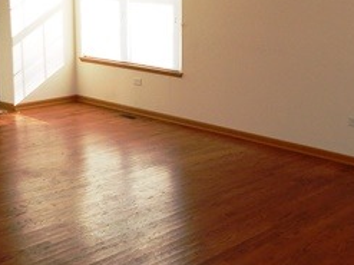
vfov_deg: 25.6
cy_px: 105
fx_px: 583
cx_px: 232
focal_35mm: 57
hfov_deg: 33.5
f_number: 3
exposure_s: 1/250
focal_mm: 4
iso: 220
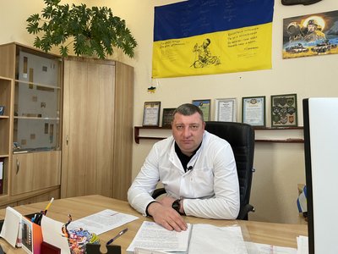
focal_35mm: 26
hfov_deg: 67.3
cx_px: 169
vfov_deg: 53.1
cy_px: 127
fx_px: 254
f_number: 1.6
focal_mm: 4.2
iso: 125
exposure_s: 1/50
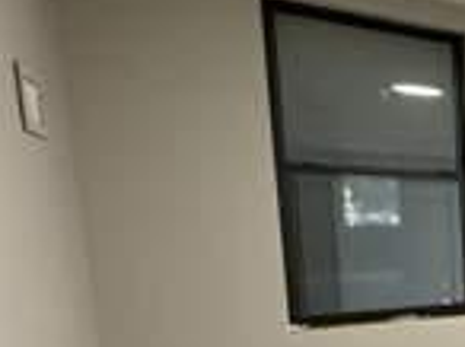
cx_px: 736
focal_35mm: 46
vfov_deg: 30.4
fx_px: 617
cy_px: 294
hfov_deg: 26.3
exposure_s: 1/60
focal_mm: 2.22
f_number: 2.2
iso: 200
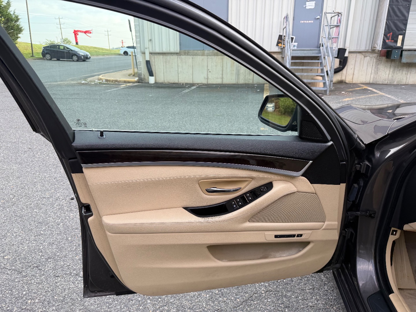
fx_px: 288
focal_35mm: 24
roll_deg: +1.7
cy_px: 156
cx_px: 208
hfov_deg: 71.6
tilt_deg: -18.9
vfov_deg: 56.8
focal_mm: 6.76
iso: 80
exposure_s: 1/423
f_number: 1.78
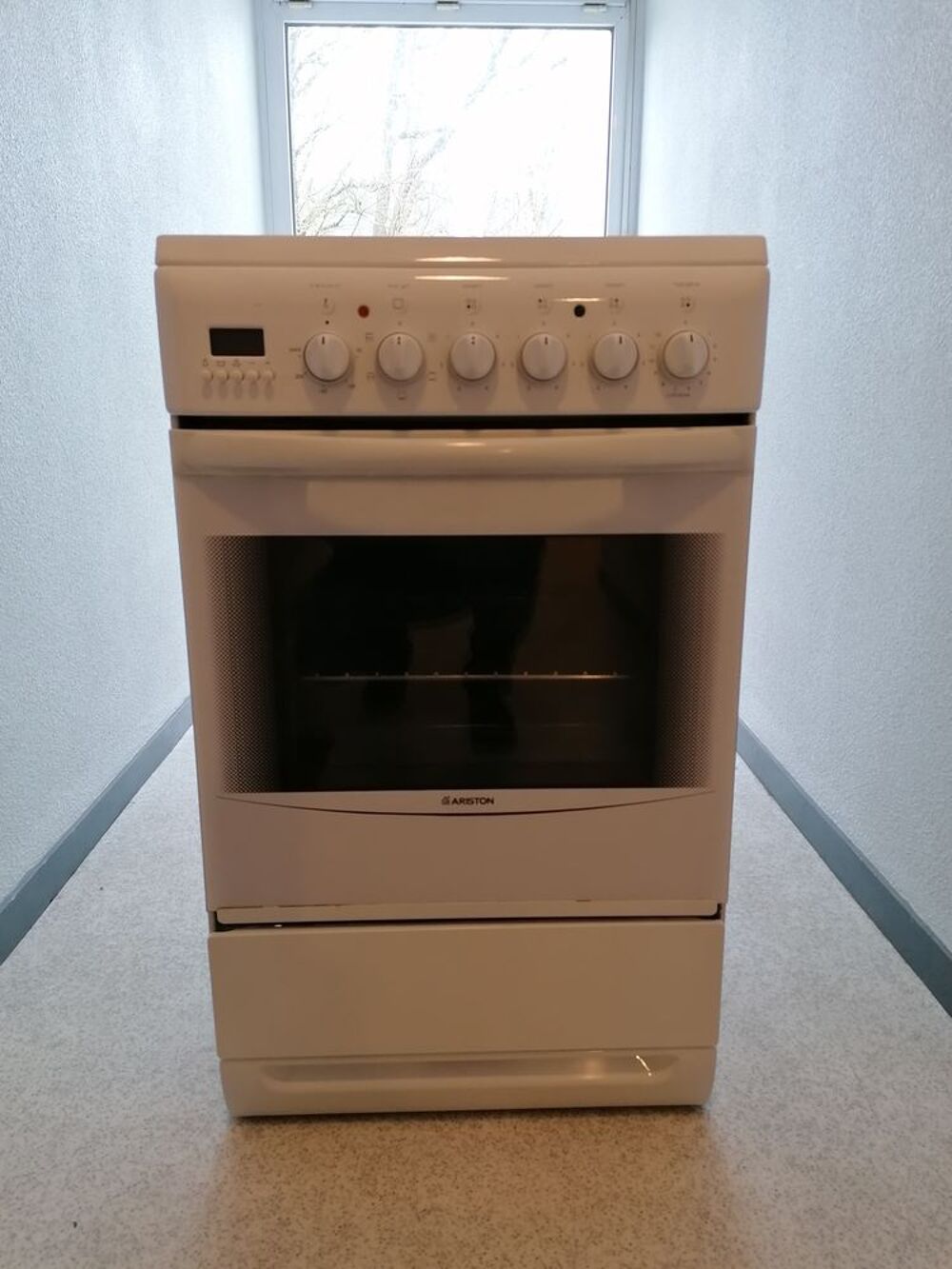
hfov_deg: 51.4
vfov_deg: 65.3
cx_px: 476
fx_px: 990
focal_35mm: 27
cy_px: 634
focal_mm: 4.75
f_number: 1.8
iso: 200
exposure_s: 1/50
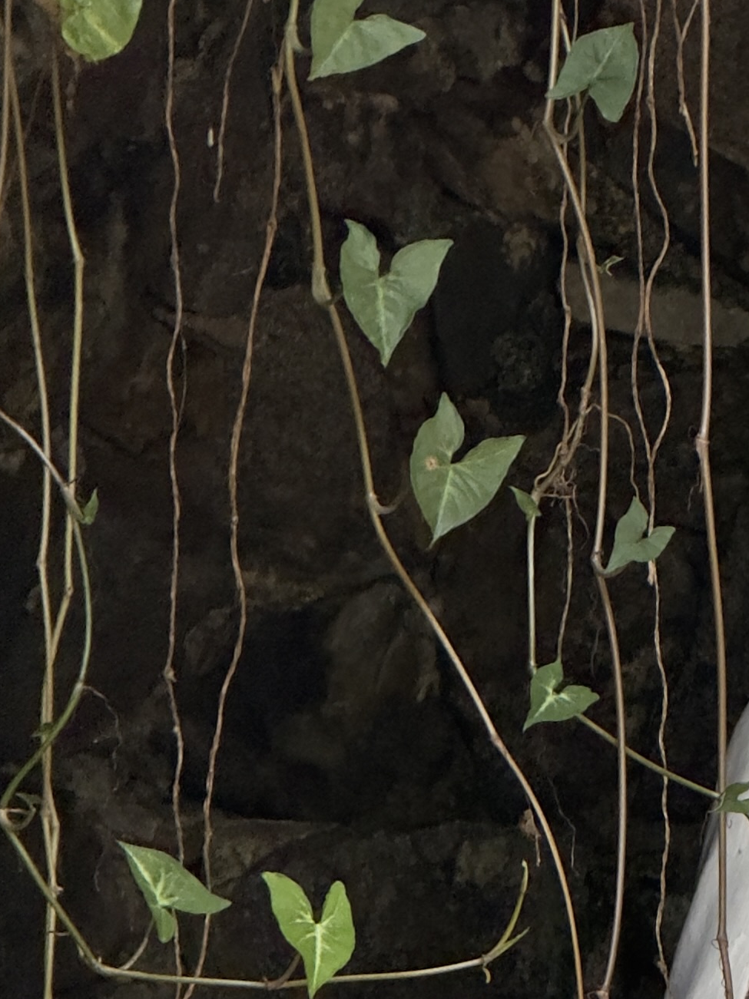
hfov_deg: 4.0
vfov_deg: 5.3
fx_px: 10737
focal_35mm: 372
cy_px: 1521
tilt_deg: +7.8
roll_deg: -0.3
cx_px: 1094
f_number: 2.8
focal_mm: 15.66
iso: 400
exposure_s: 1/99
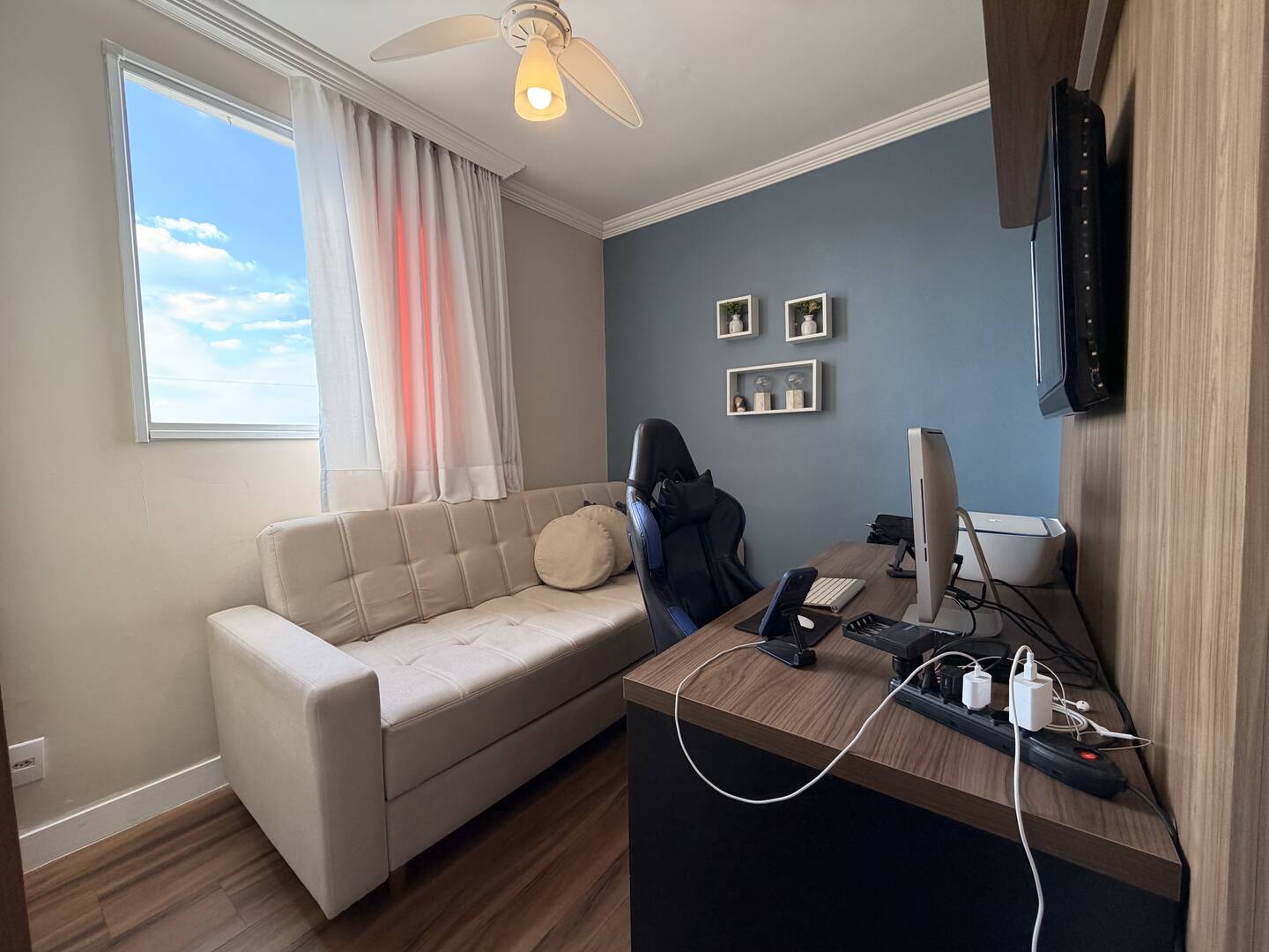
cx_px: 634
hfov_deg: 102.1
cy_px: 476
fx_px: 513
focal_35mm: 14
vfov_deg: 85.7
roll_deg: +1.2
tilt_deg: -3.8
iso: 160
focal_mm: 2.22
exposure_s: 1/120
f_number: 2.2
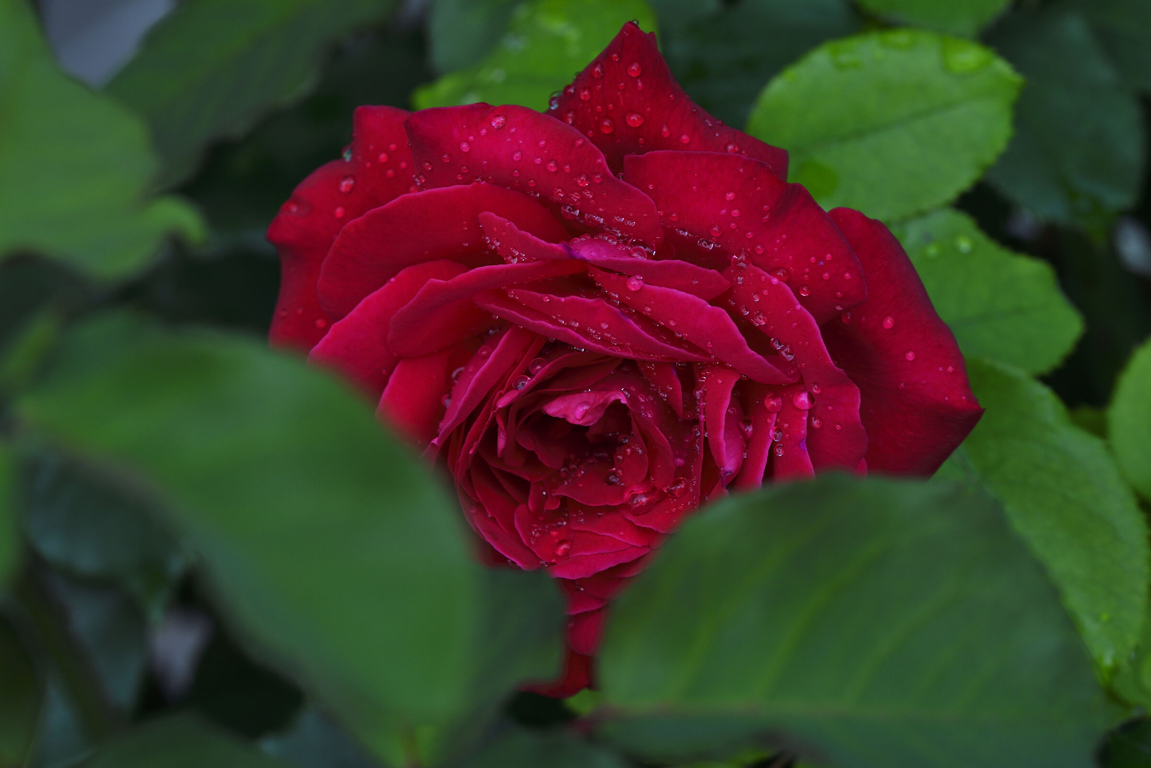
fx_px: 4316
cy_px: 384
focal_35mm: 135
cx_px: 576
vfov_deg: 10.2
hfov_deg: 15.2
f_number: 8
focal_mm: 90
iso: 100
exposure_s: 1/80
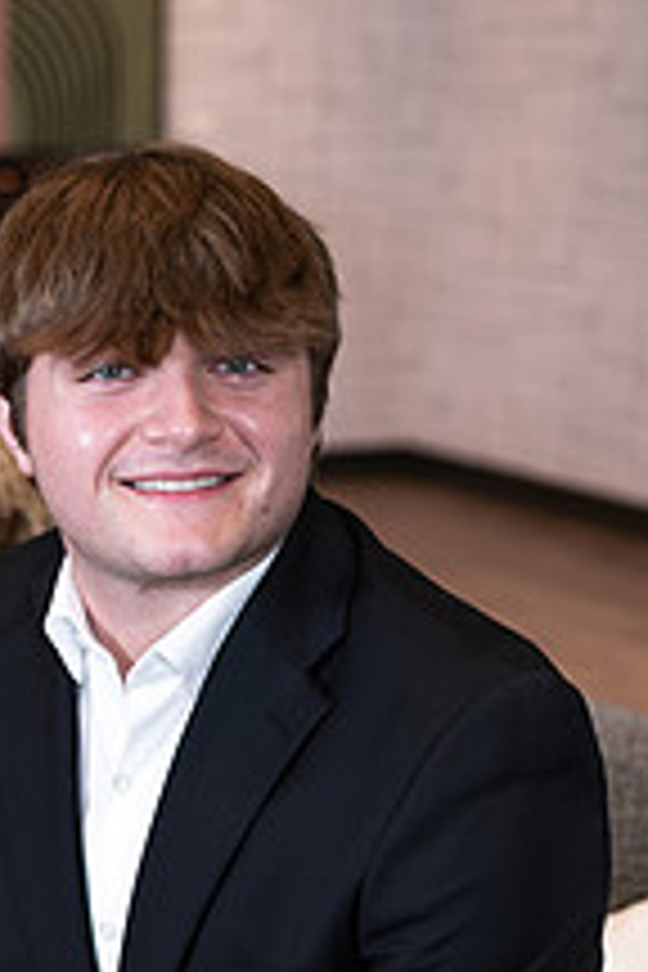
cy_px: 810
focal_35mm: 104
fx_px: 2808
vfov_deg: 19.4
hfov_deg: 13.1
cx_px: 162
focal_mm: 50
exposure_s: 1/125
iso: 100
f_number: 3.2
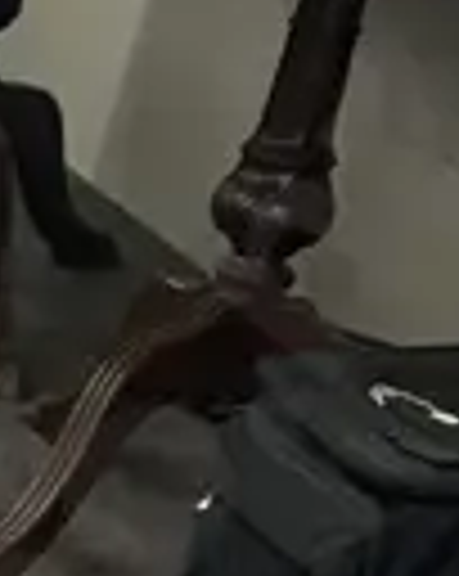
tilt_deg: -39.3
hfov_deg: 6.8
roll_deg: -4.8
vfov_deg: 7.8
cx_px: -927
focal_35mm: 203
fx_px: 3455
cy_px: 1922
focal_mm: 4.25
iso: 64
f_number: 1.8
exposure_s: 1/100
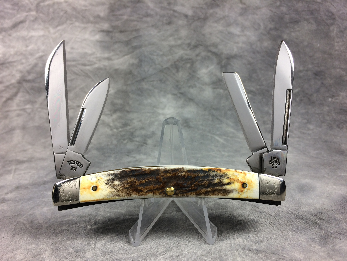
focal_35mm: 29
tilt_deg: -15.0
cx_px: 174
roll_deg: +1.9
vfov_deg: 48.2
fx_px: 291
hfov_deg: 61.7
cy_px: 130
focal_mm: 4.15
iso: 40
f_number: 2.2
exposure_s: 1/120
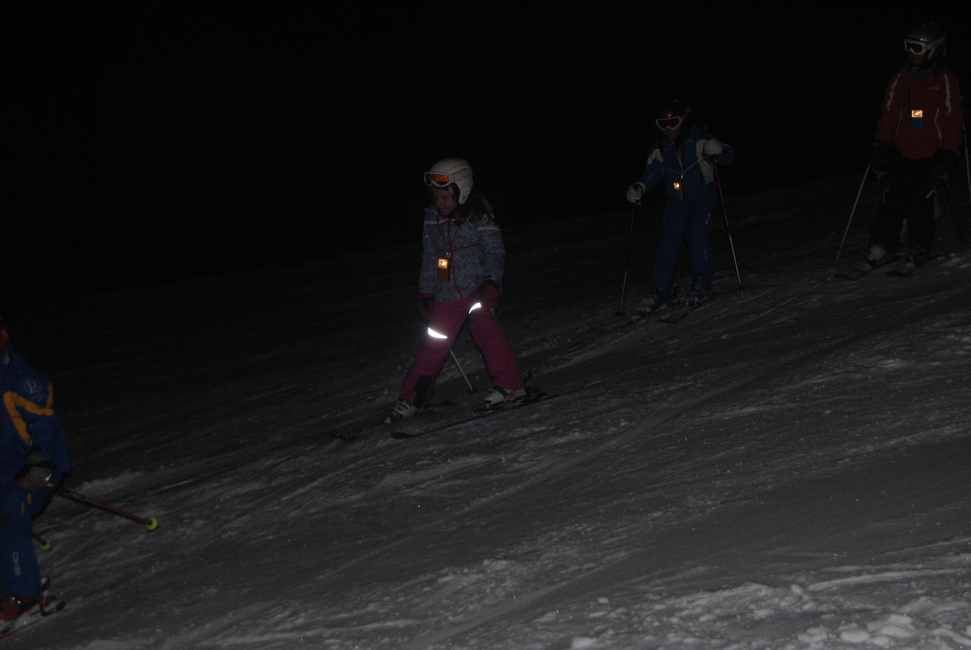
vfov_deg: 19.0
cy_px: 325
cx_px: 486
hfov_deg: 28.0
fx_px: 1944
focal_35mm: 72
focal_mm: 48
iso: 200
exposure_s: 1/60
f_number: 5.3
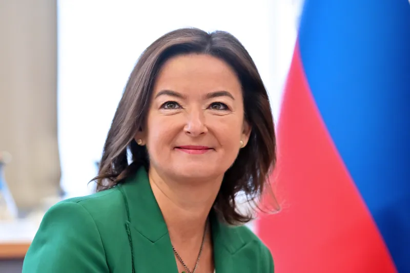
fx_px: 1765
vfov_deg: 8.9
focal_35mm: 155
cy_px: 136
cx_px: 205
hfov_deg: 13.3
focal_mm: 155
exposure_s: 1/320
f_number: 2.8
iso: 2500
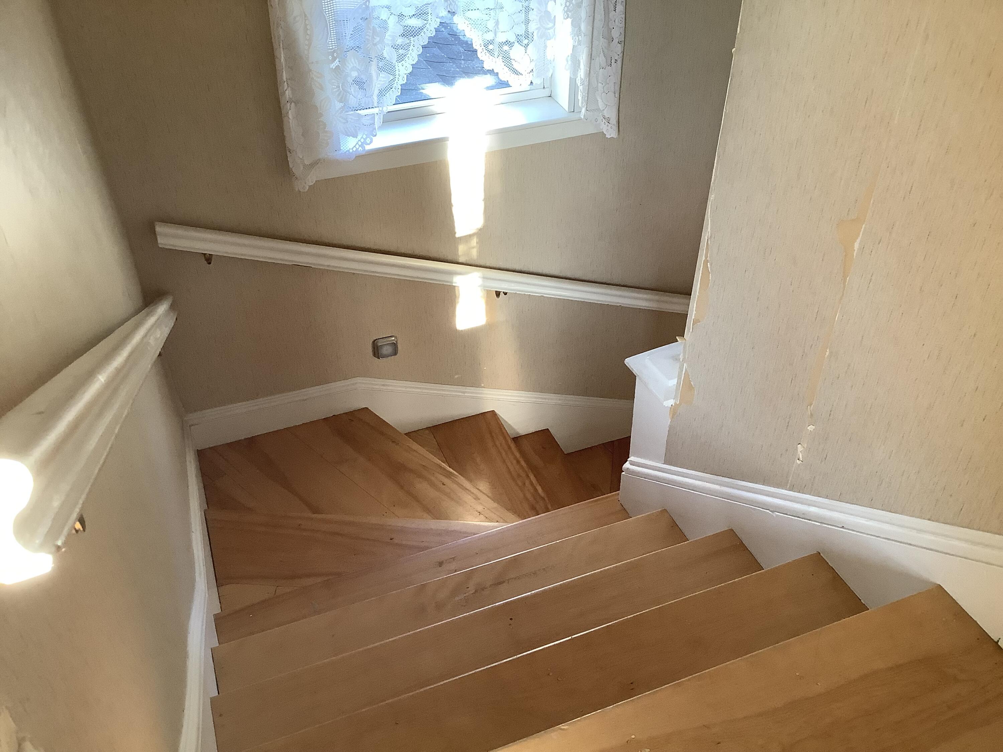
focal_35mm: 31
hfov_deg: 58.4
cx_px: 502
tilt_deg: -39.8
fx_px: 898
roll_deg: -1.4
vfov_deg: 45.4
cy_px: 376
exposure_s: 1/60
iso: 125
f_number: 2.4
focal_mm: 3.3
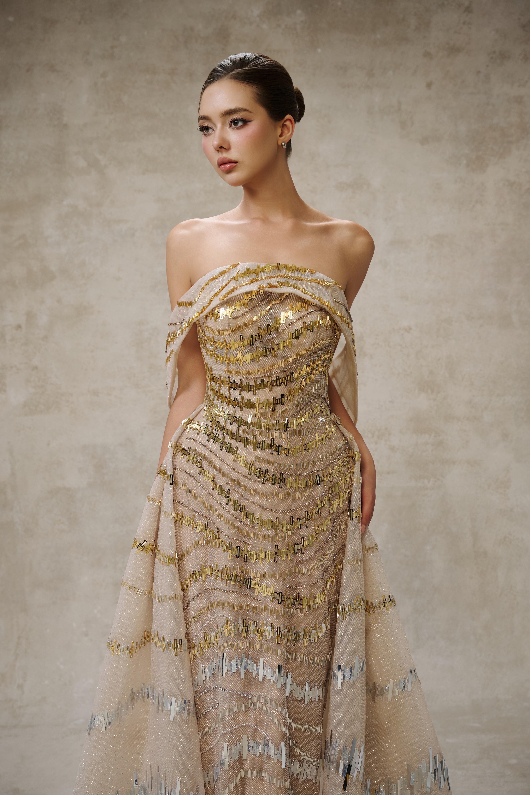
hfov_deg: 29.2
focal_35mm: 46
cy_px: 398
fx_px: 1016
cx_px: 265
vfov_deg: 42.7
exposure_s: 1/200
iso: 200
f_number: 5.6
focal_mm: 46
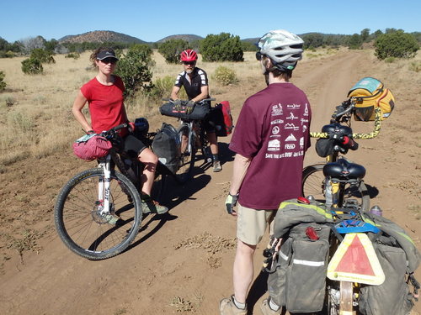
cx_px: 210
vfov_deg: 41.8
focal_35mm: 34
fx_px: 414
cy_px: 158
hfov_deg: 54.0
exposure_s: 1/100
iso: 125
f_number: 13
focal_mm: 6.1
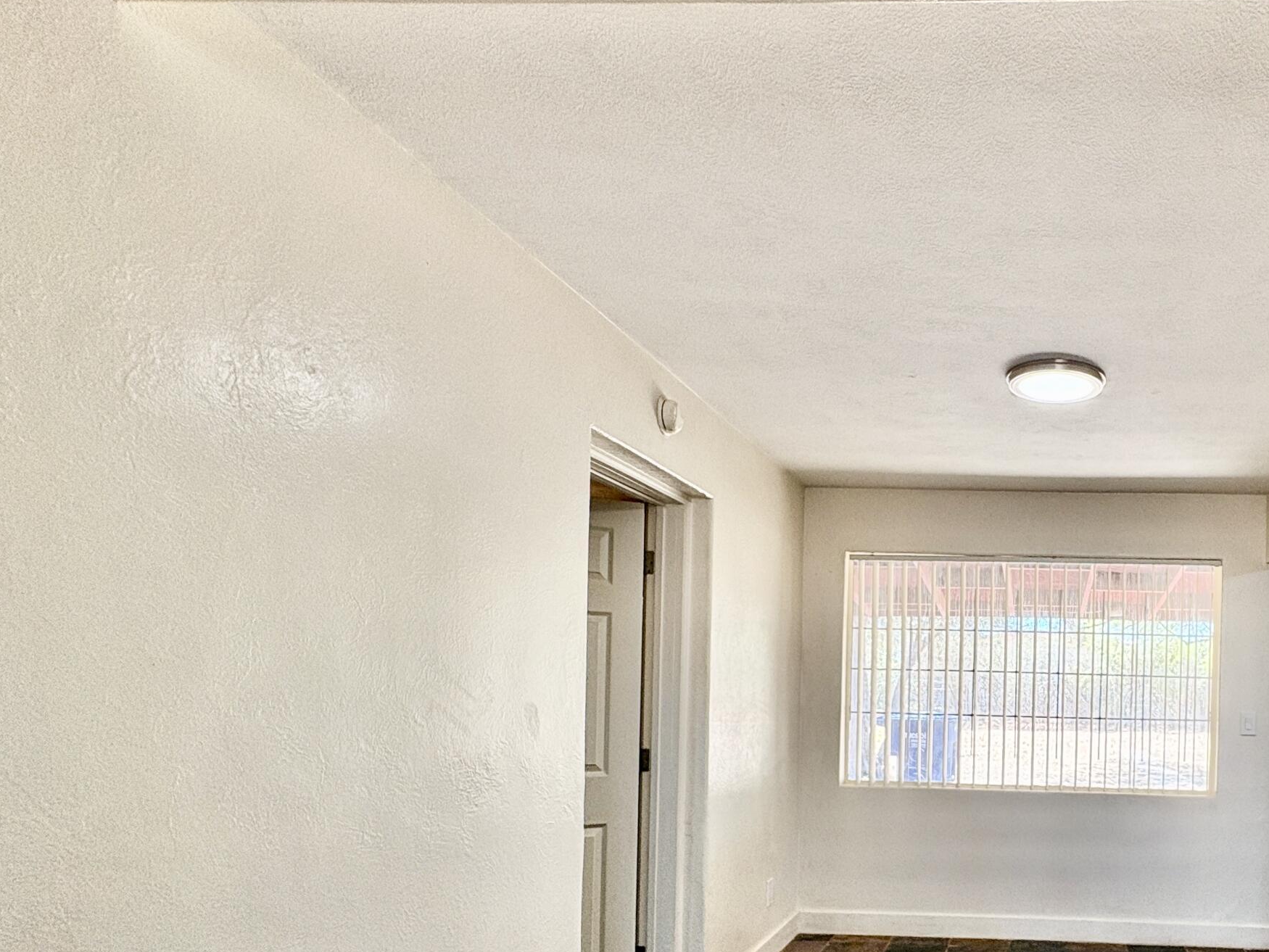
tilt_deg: +0.9
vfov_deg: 54.6
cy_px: 692
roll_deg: -1.0
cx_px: 1015
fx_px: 880
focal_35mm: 24
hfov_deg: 65.2
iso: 100
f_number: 2.2
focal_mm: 2.22
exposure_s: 1/122
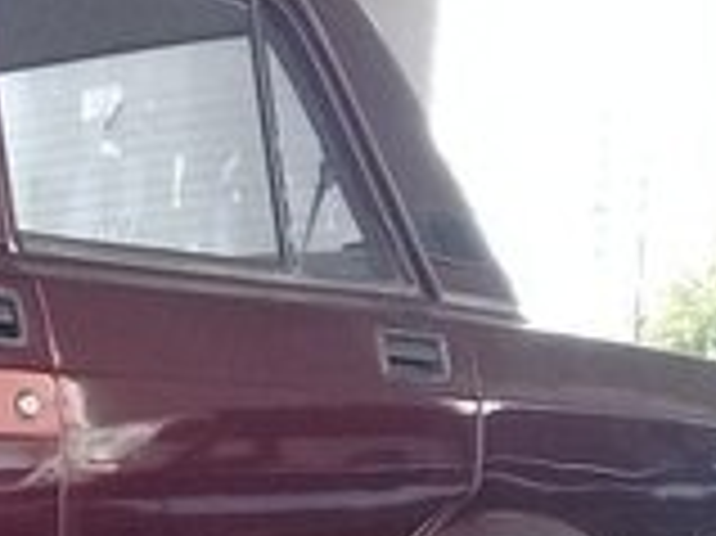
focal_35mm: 129
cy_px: 818
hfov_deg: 13.4
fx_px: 2666
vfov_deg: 11.0
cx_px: -657
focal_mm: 3.3
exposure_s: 1/100
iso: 50
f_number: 2.2
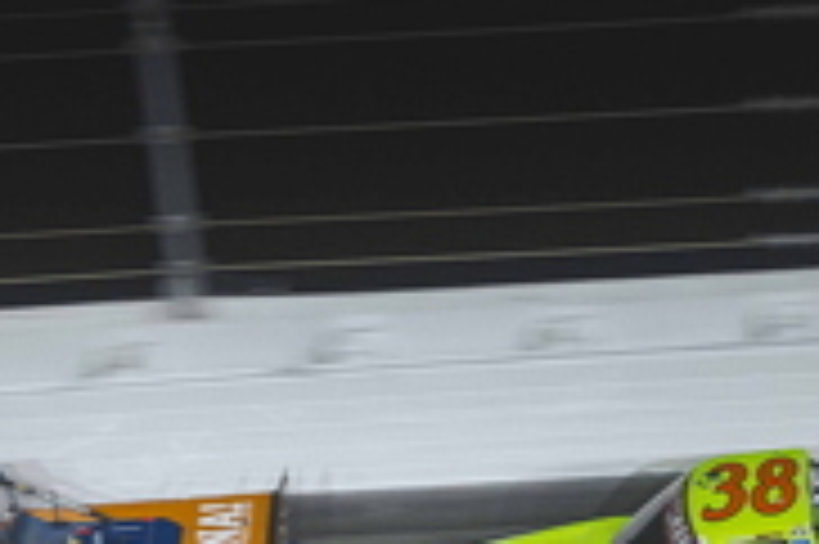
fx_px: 6932
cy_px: 526
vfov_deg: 4.5
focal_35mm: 305
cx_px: -27
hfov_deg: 6.7
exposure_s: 1/320
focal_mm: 70
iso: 800
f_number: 2.8
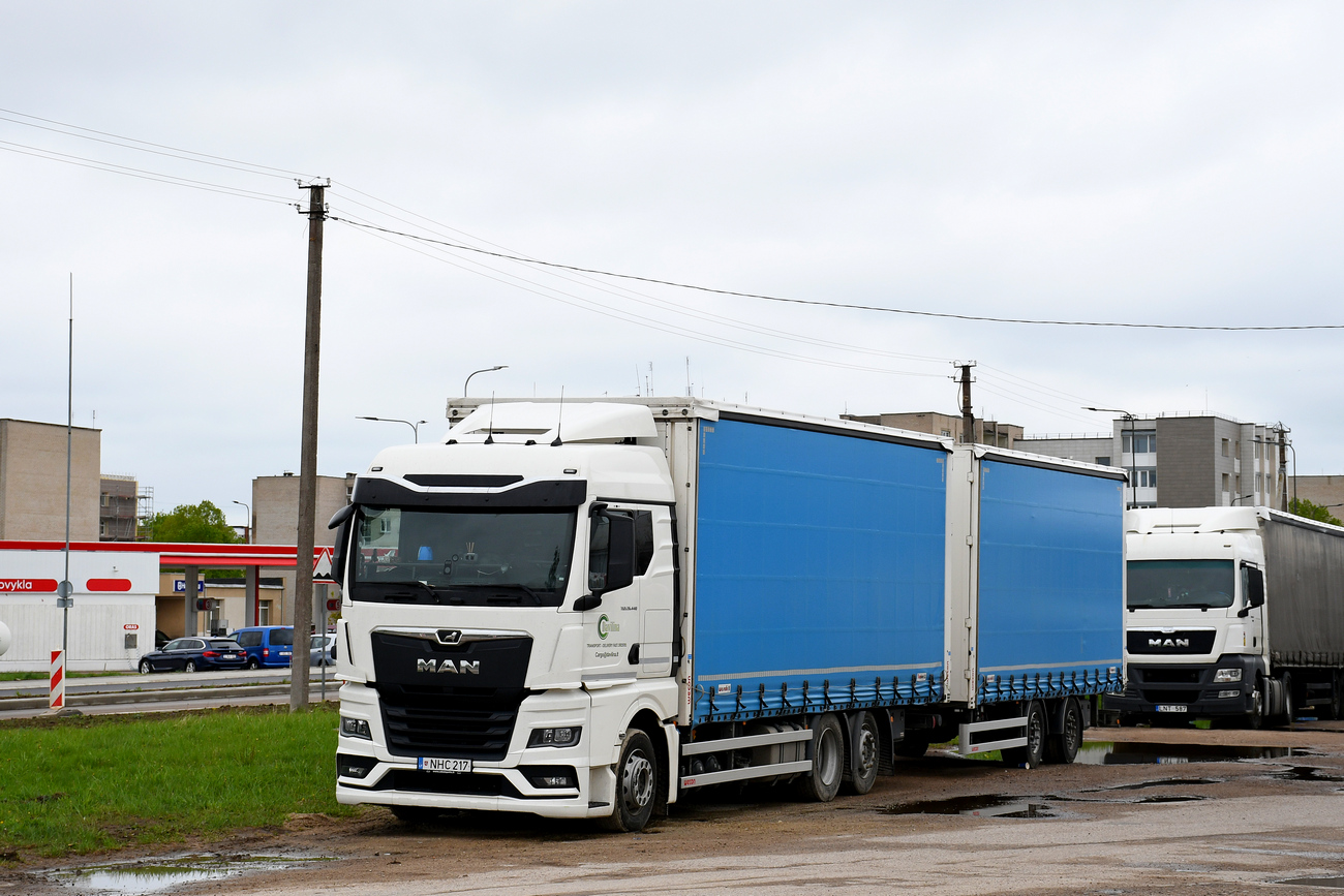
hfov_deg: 31.9
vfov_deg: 21.6
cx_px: 672
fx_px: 2352
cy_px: 448
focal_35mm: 63
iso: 200
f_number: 6.3
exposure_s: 1/250
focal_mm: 42
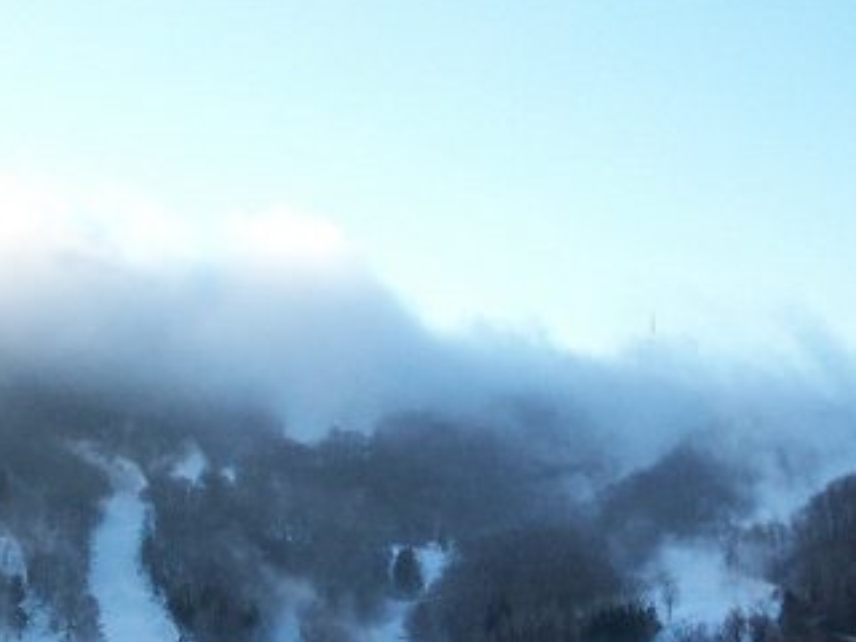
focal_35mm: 98
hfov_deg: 20.0
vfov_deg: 15.1
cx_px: 412
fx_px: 2423
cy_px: 433
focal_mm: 10.7
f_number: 3.8
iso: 80
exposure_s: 1/289
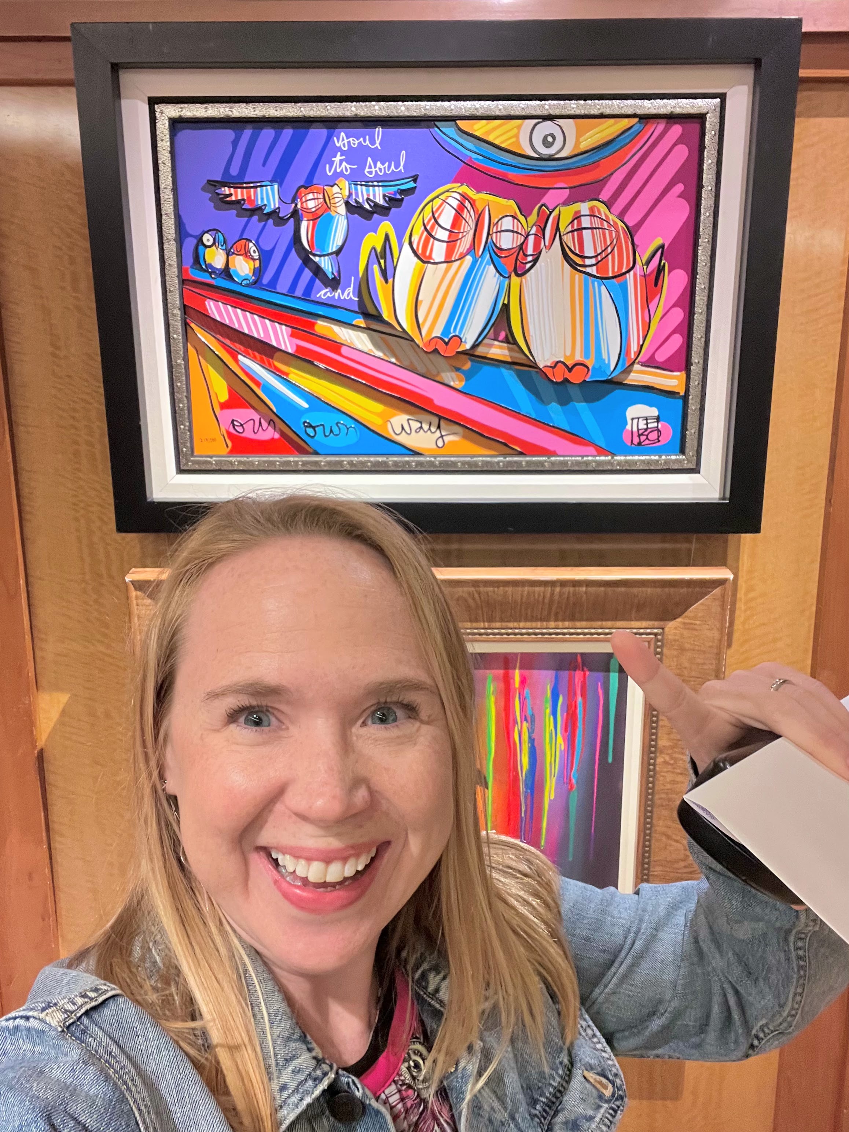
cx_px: 424
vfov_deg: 60.0
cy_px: 566
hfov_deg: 46.8
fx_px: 981
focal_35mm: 30
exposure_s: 1/40
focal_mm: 2.71
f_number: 2.2
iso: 400
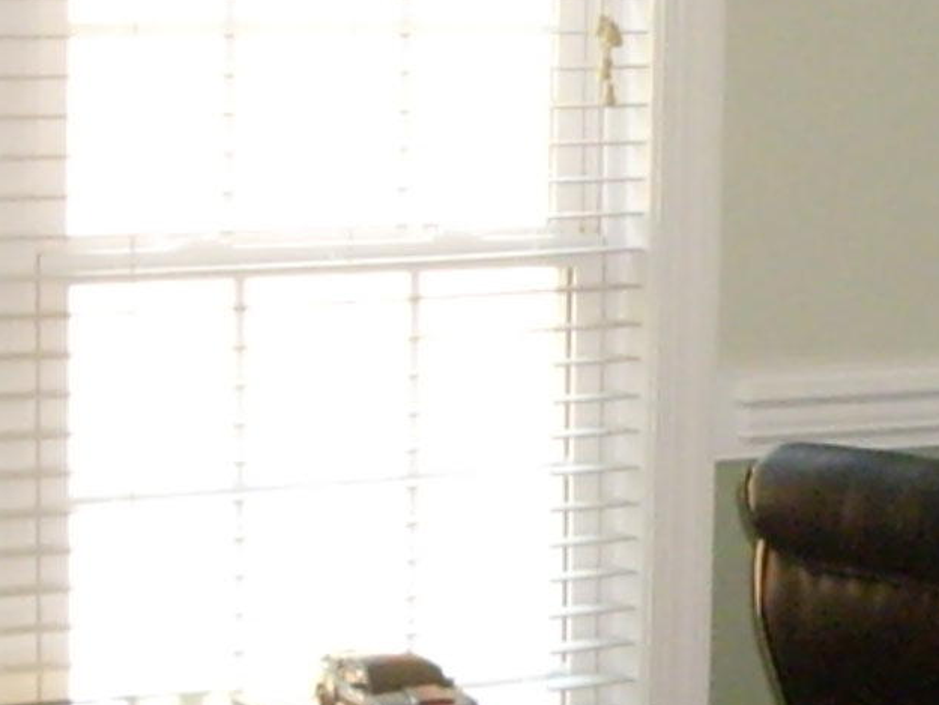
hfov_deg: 13.9
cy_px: 353
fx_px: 3798
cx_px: 861
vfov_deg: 10.6
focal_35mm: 140
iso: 400
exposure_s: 1/100
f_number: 2.7
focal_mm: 6.2
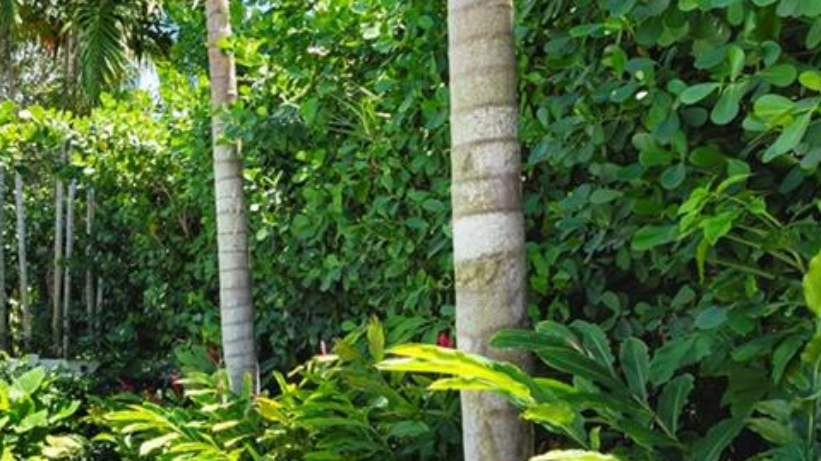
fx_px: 1066
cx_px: -77
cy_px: 407
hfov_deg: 36.0
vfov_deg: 23.8
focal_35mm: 49
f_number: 10
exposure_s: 1/80
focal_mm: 14
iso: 100
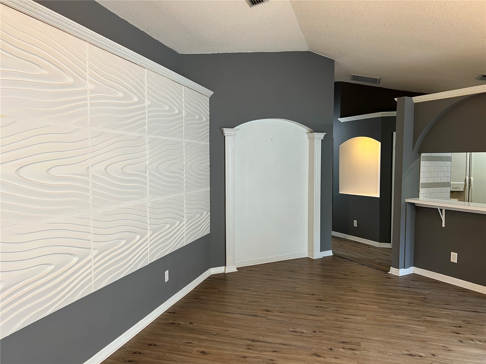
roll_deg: +0.3
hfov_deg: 67.3
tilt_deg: -2.2
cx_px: 243
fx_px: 365
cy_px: 182
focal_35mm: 26
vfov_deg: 53.1
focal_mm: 5.7
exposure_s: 1/60
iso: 80
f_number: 1.5
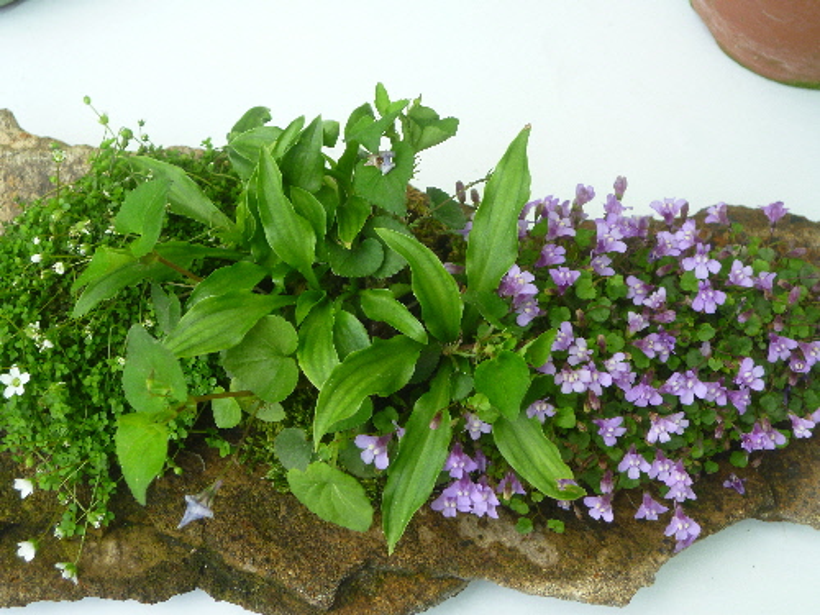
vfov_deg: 27.0
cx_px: 410
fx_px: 1279
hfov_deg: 35.5
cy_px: 308
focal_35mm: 54
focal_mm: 9.6
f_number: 3.6
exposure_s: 1/80
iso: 125
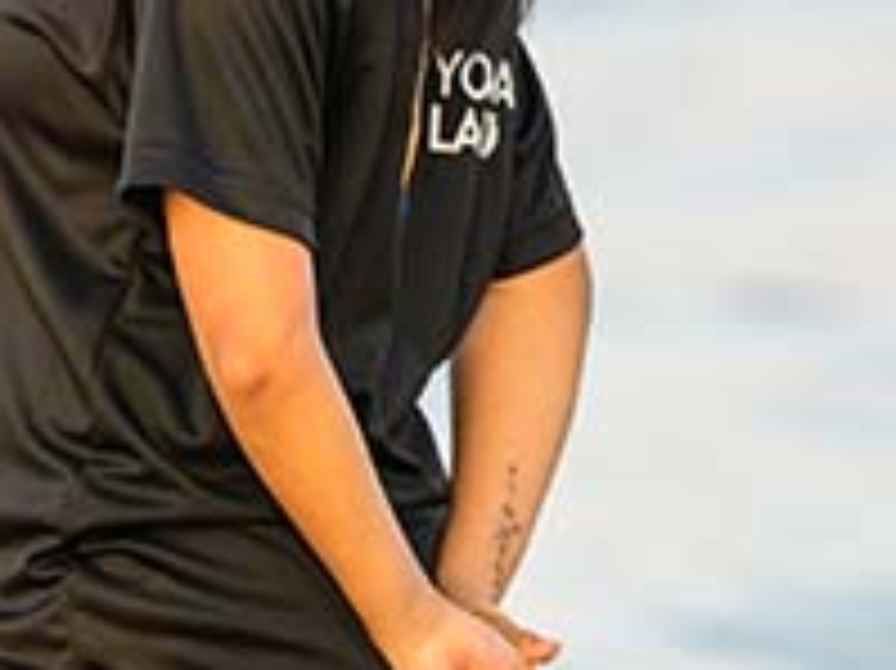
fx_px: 24006
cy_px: 288
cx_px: -185
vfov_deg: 1.6
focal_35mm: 928
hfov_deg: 2.1
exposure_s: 1/640
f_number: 2.8
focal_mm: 200
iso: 220
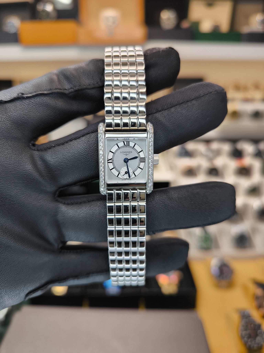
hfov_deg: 56.8
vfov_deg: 71.6
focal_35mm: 24
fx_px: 244
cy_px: 176
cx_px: 132
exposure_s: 1/125
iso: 64
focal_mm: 6.92
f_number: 1.9
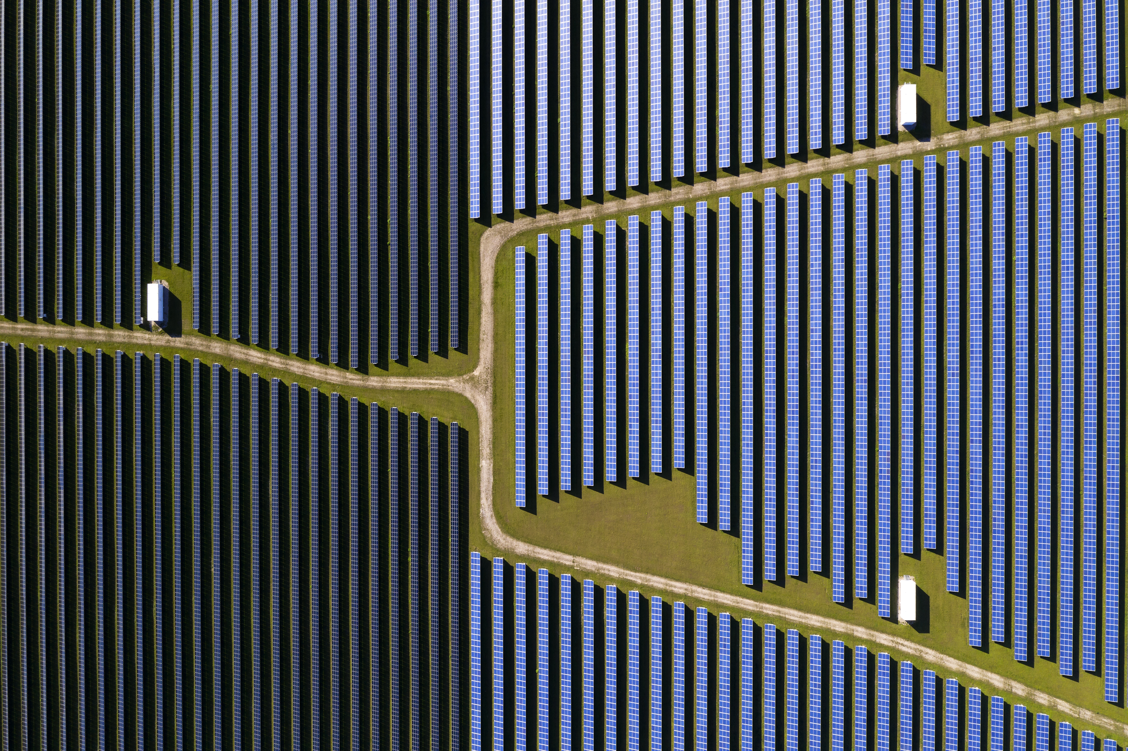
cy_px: 376
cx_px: 564
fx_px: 877
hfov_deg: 65.5
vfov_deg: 46.4
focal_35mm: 28
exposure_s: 1/120
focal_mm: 10.26
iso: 100
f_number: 8
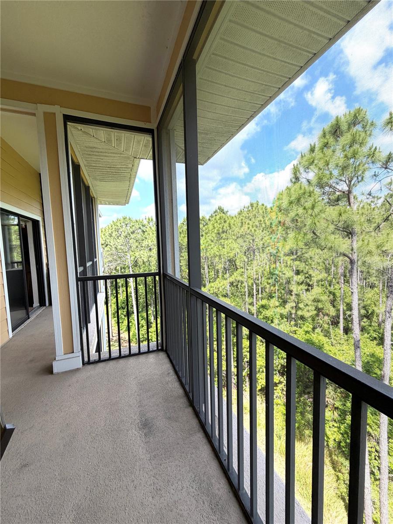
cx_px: 196
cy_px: 262
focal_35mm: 14
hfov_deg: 85.7
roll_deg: +1.3
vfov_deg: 102.1
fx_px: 212
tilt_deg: -3.4
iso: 40
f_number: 2.2
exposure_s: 1/242
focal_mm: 2.22
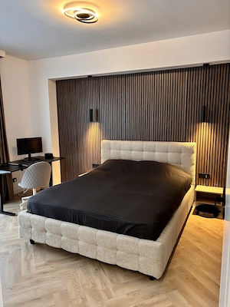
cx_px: 115
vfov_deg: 67.3
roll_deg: +0.0
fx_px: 230
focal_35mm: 26
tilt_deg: -8.7
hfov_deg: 53.1
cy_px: 154
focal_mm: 5.96
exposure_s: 1/50
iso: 200
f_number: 1.6
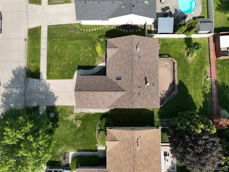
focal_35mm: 24
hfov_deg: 71.6
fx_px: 159
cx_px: 114
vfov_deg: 56.8
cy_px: 86
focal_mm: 12.29
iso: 200
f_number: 2.8
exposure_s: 1/1600
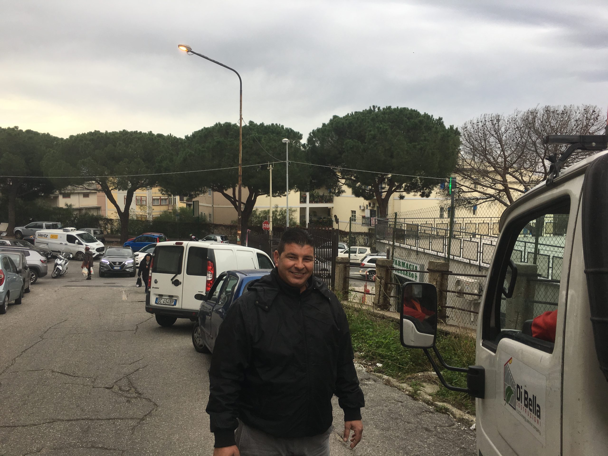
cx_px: 304
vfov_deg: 48.2
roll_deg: -0.8
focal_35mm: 29
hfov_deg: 61.7
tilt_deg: -3.5
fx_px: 509
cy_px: 228
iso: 25
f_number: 2.2
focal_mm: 4.15
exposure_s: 1/345
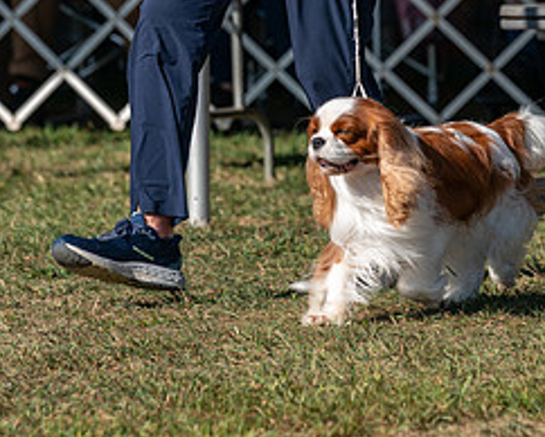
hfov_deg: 4.3
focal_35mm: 445
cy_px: -36
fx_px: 7184
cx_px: 314
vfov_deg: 3.5
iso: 125
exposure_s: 1/1250
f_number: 4.5
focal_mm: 170
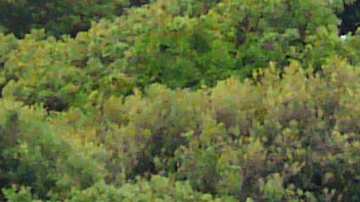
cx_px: 519
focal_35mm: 3408
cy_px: 782
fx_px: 32532
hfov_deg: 0.6
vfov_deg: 0.4
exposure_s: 1/250
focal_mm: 55.4
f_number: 5.6
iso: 100
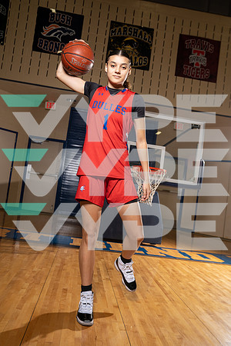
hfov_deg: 41.1
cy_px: 173
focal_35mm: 32
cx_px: 116
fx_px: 308
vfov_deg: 58.7
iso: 400
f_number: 5.6
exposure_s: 1/250
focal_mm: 32
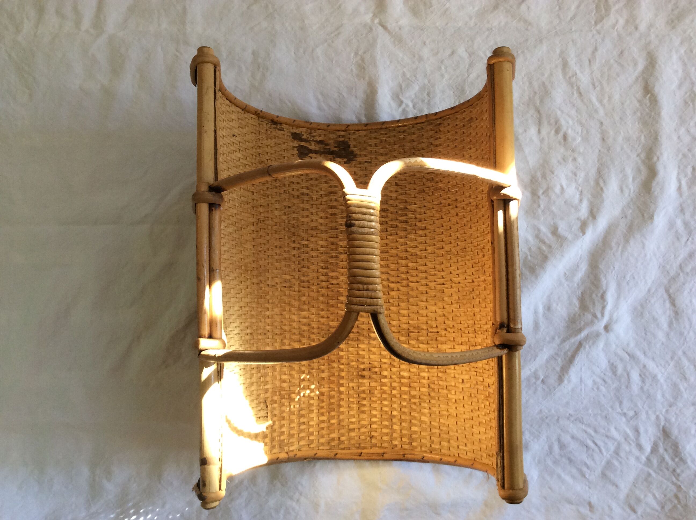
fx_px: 642
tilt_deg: -85.0
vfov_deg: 44.1
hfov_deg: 56.9
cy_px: 260
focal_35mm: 32
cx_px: 348
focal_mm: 3.3
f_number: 2.4
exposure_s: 1/24
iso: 64
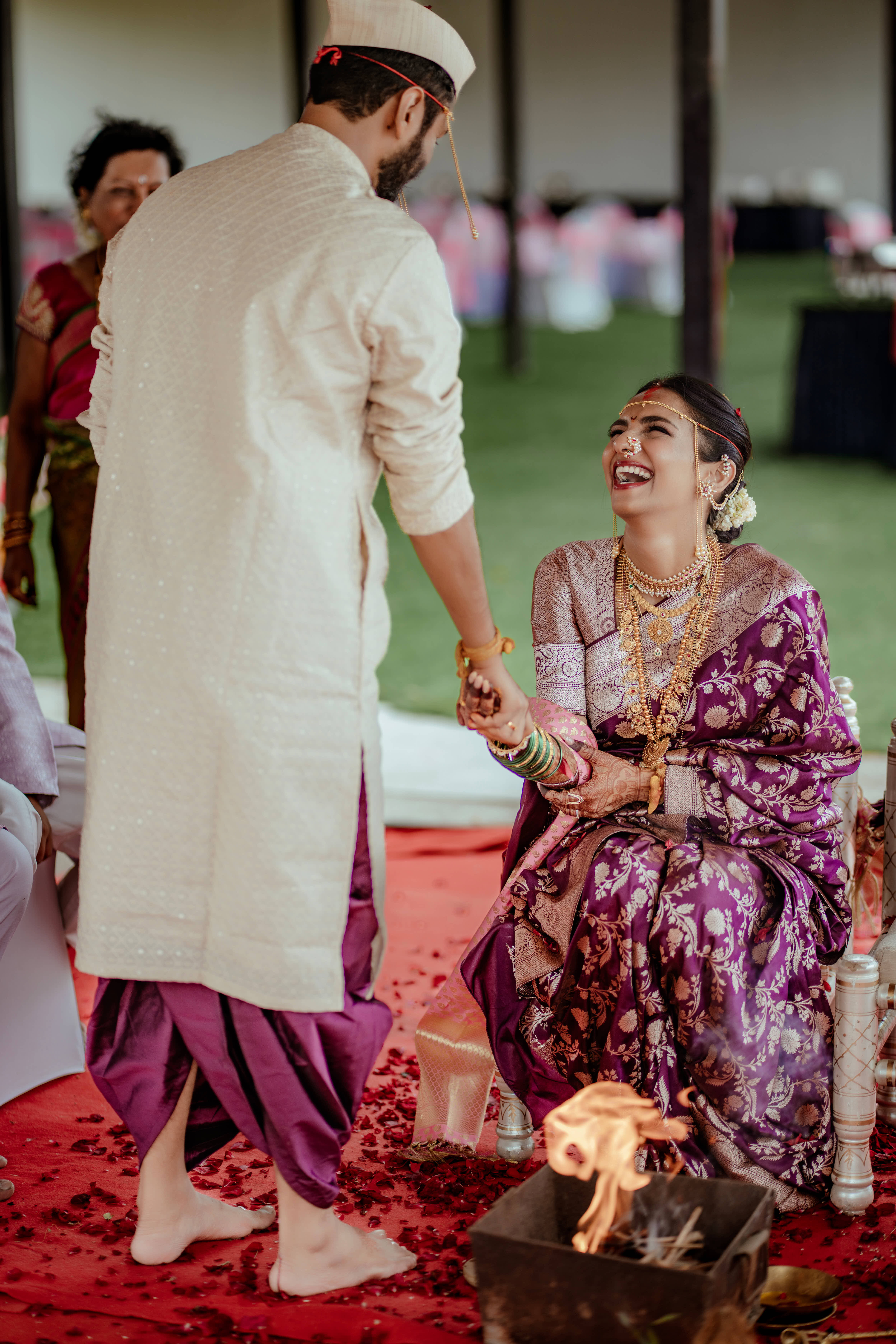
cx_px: 448
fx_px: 3173
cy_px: 672
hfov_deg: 16.1
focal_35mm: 85
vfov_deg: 23.9
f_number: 1.6
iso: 125
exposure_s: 1/400
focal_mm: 85
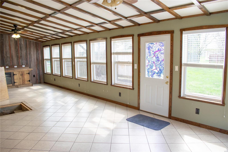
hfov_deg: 53.1
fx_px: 228
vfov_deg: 36.9
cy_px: 76
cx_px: 114
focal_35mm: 36
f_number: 4
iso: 200
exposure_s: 1/60
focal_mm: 24
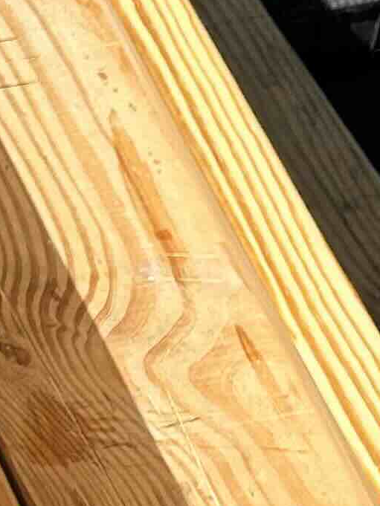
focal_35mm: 154
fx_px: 2253
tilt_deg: -49.5
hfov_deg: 9.0
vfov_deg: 12.0
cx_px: 785
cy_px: 837
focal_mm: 5.7
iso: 50
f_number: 1.5
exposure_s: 1/3831
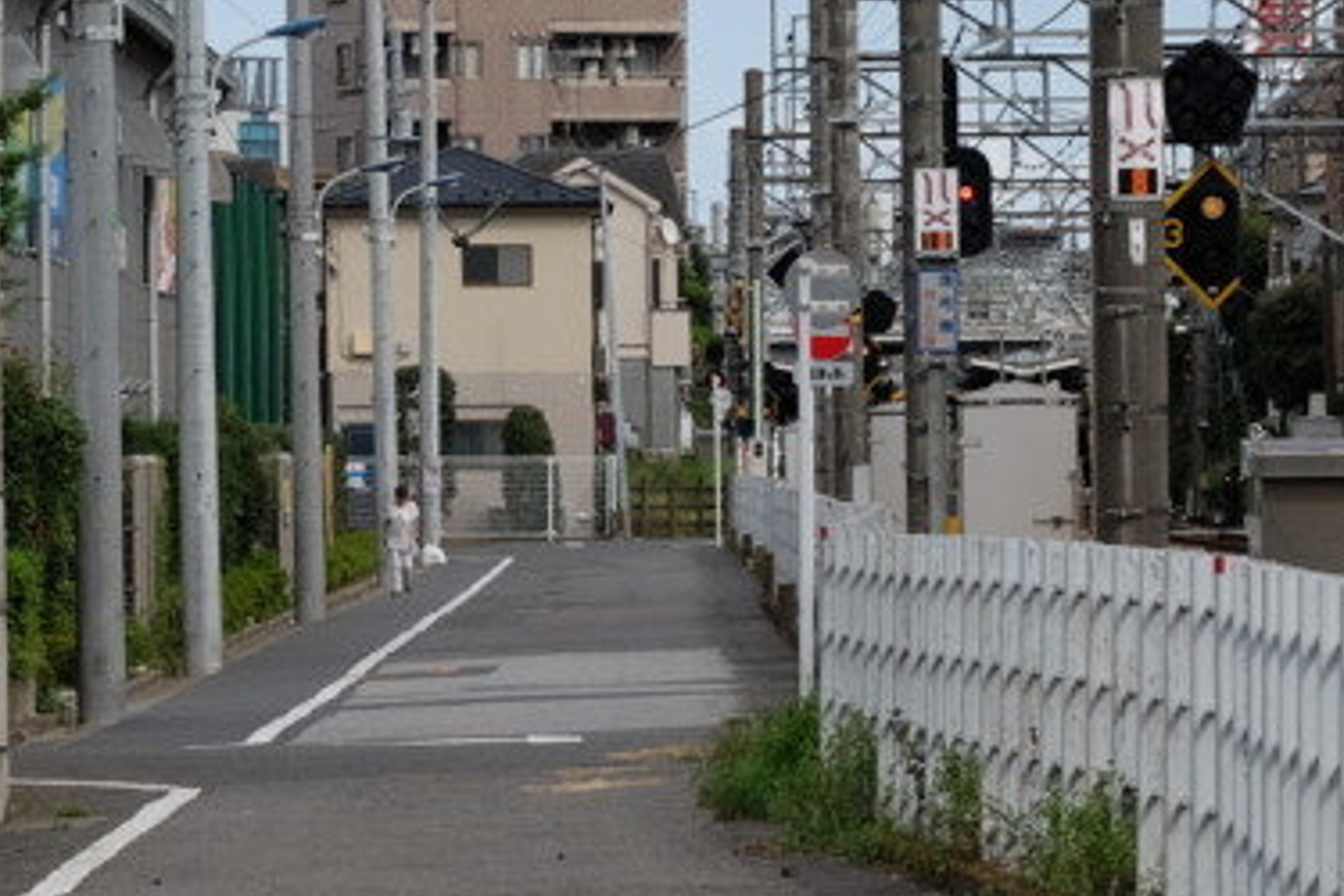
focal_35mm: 336
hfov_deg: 6.1
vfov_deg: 4.1
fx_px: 12543
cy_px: 256
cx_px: 222
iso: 200
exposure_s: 1/450
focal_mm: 81.9
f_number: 7.1
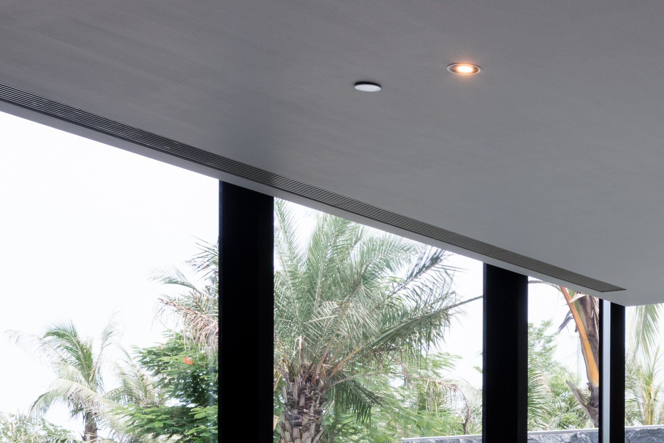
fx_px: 1605
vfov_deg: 14.8
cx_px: 747
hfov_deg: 22.0
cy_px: 633
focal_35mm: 87
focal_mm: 24
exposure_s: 1/8
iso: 100
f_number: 11
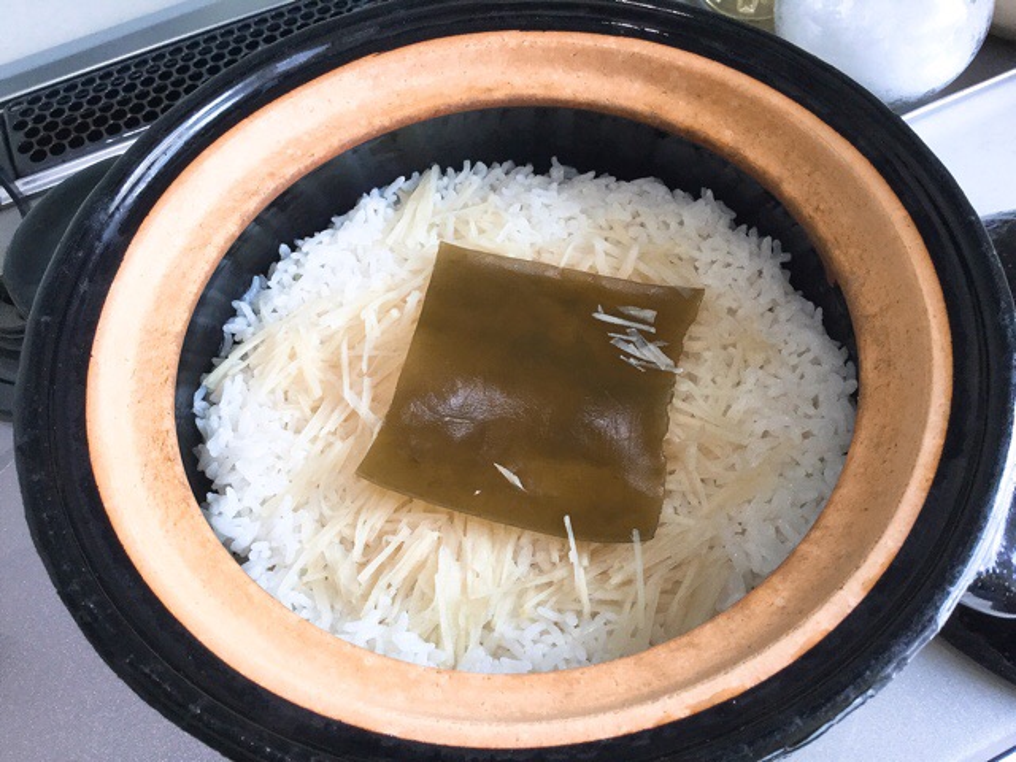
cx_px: 508
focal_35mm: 31
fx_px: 910
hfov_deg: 58.4
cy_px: 381
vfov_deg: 45.4
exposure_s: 1/30
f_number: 2.4
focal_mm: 3.3
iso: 40
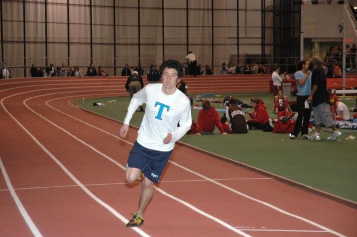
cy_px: 114
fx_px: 1119
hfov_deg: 18.1
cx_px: 169
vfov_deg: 12.1
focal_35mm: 113
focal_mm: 70
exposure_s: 1/160
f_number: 4.5
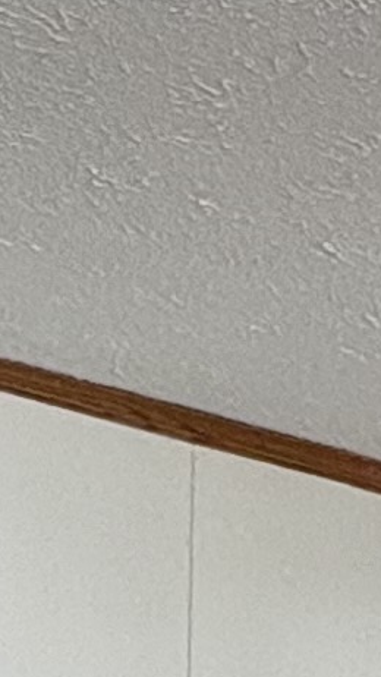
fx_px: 2388
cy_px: 1238
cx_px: 692
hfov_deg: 8.7
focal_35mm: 133
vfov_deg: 14.2
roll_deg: -0.2
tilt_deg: +0.7
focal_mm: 2.22
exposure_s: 1/120
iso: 50
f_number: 2.2
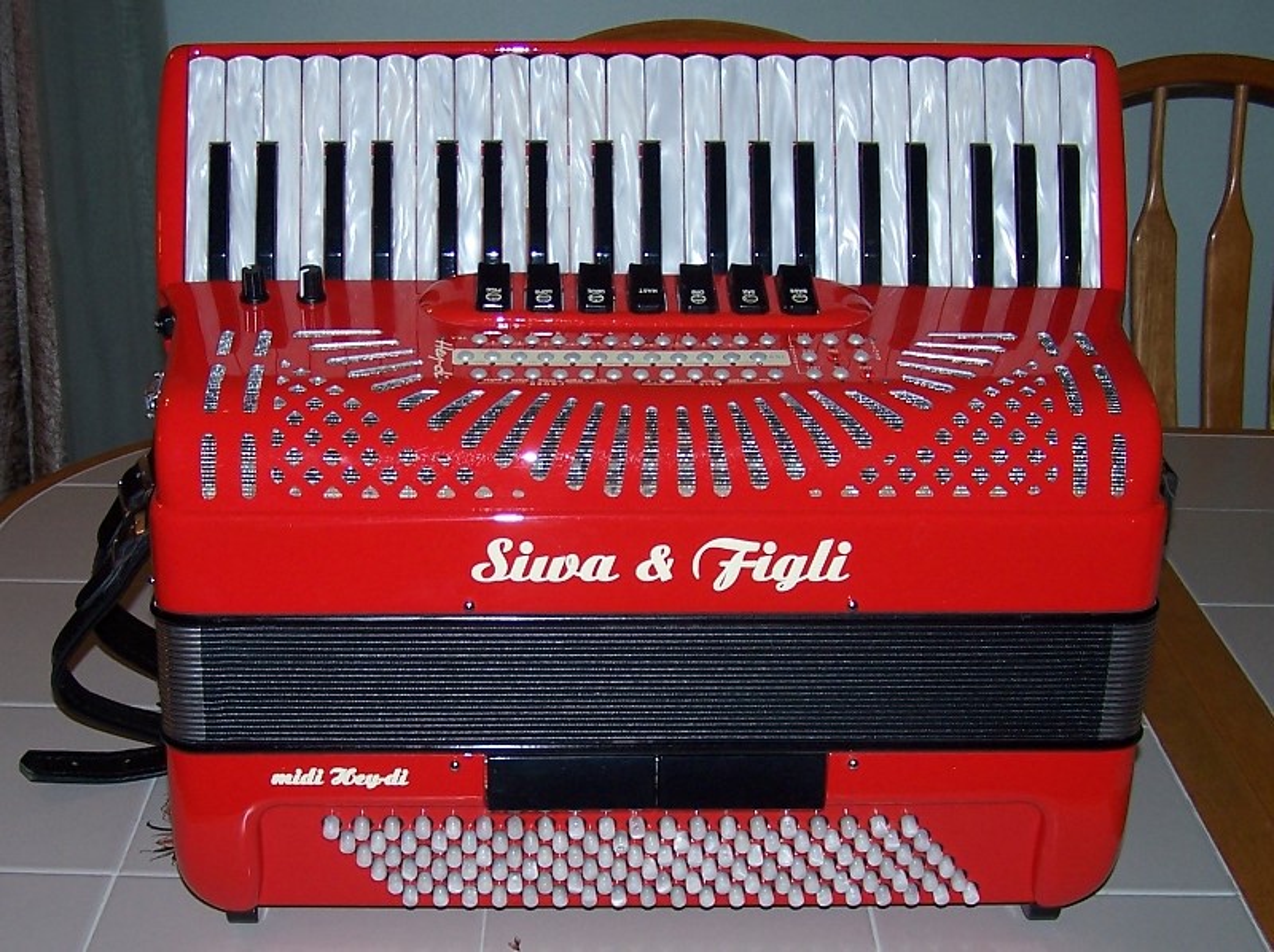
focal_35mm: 38
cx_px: 637
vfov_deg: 37.6
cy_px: 476
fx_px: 1397
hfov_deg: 49.0
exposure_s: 1/60
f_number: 2.8
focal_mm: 6.3
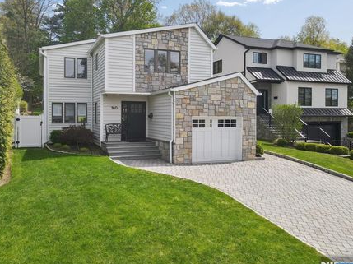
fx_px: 285
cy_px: 120
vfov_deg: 49.6
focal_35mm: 28
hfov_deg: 63.3
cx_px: 154
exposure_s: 1/725
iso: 100
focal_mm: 4.5
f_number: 2.8
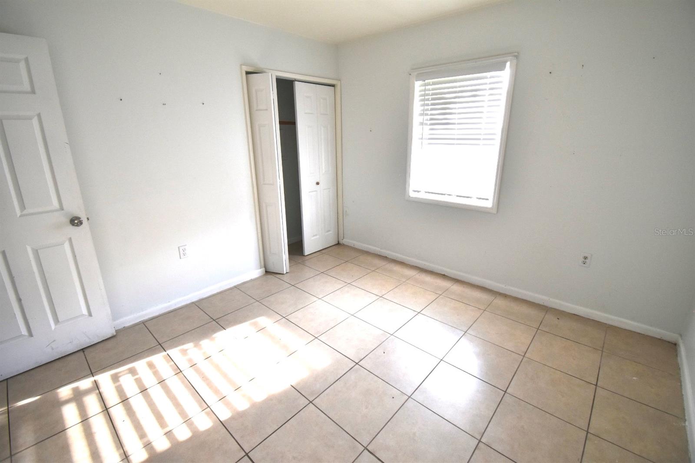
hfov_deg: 100.4
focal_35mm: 15
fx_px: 290
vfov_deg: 77.3
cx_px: 348
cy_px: 232
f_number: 5.6
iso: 400
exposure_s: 1/125
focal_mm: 10
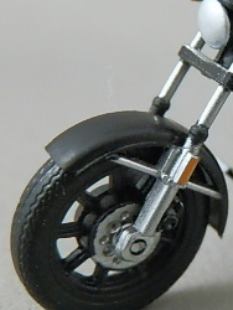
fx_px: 779
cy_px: 140
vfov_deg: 22.5
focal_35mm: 87
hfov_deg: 16.1
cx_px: 309
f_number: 3.5
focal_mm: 6.17
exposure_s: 1/8
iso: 250
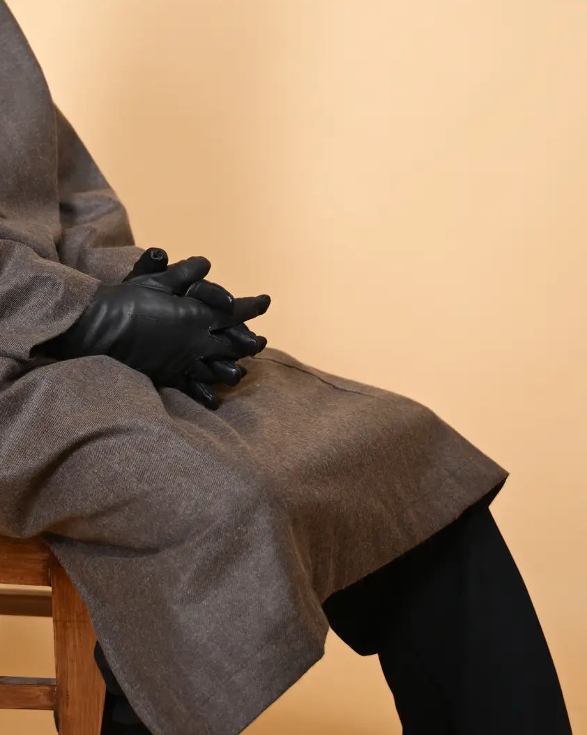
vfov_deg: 19.1
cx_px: 179
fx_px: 2172
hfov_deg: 15.3
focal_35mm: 100
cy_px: 191
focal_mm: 44
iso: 100
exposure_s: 1/160
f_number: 2.8
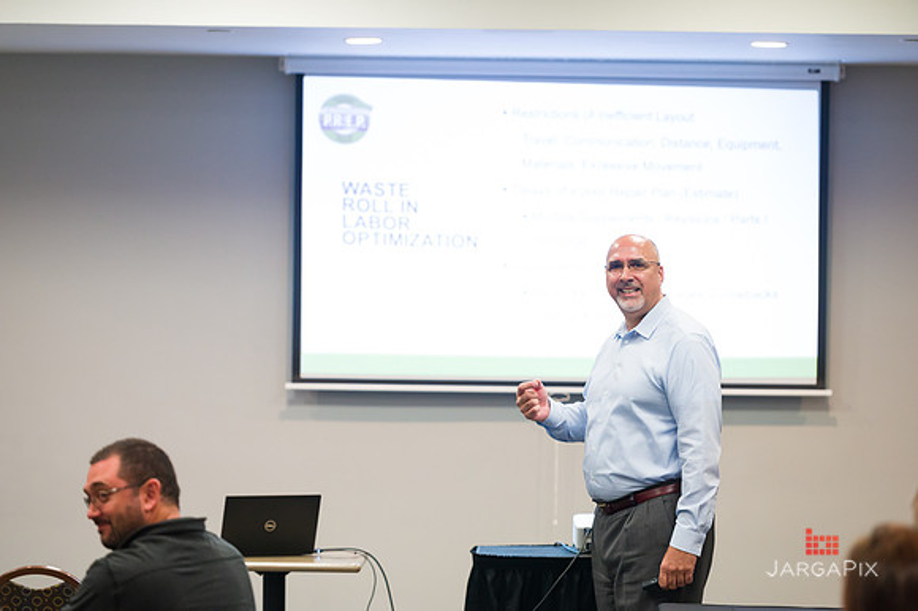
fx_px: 3823
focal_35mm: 150
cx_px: 459
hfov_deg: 13.7
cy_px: 306
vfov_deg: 9.1
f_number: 3.2
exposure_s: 1/125
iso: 2500
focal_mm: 150
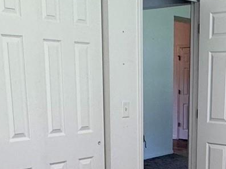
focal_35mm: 72
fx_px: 470
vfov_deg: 19.5
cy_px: 192
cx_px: 173
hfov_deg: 26.6
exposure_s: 1/120
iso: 200
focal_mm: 2.22
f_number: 2.2
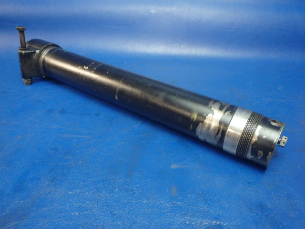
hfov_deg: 63.4
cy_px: 114
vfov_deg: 49.7
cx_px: 152
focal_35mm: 28
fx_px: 247
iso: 640
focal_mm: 5
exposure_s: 1/30
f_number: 3.9
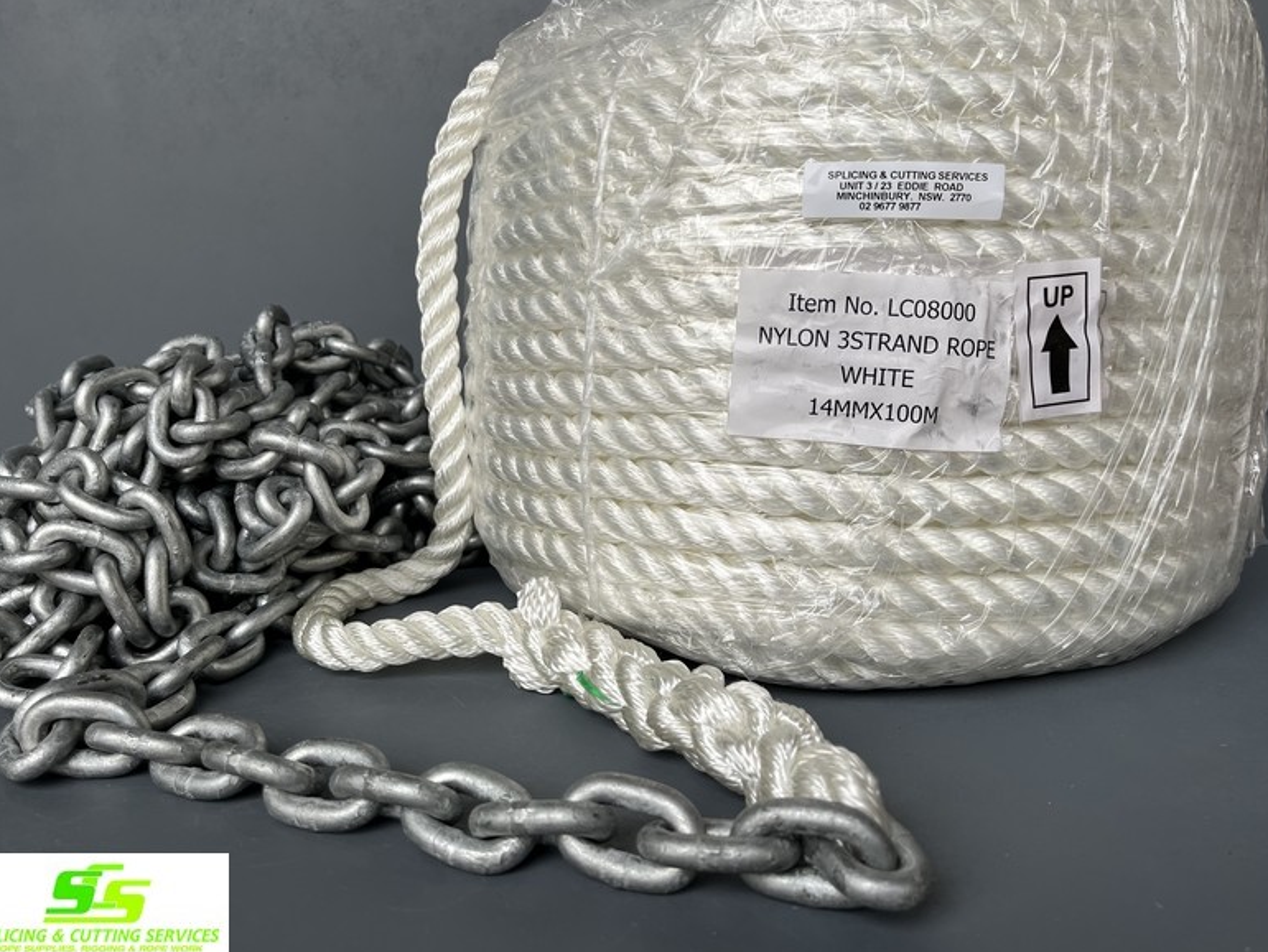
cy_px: 466
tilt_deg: -11.8
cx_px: 624
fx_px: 989
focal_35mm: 27
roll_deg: +2.3
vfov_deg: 51.4
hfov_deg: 65.3
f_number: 1.6
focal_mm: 5.1
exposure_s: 1/782
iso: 50
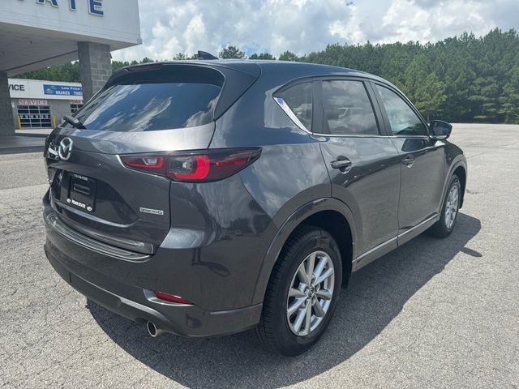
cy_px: 194
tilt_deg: -11.9
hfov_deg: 71.6
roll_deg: +0.0
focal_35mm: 24
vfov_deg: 56.8
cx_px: 260
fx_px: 360
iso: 80
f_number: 1.78
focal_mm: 6.76
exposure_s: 1/2833
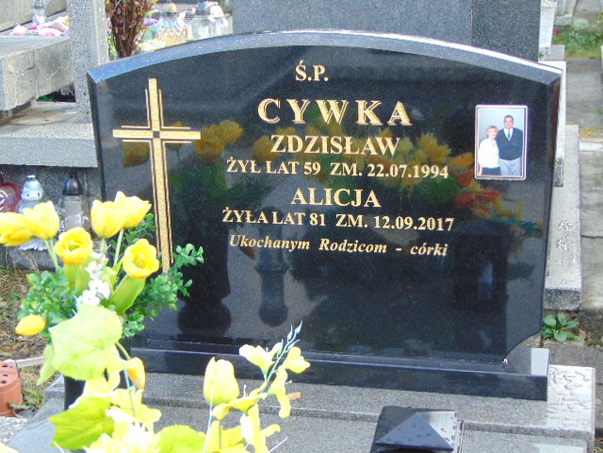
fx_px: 1237
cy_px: 226
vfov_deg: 20.7
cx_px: 302
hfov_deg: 27.4
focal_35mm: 71
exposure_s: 1/30
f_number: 3.7
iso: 80
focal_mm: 12.8
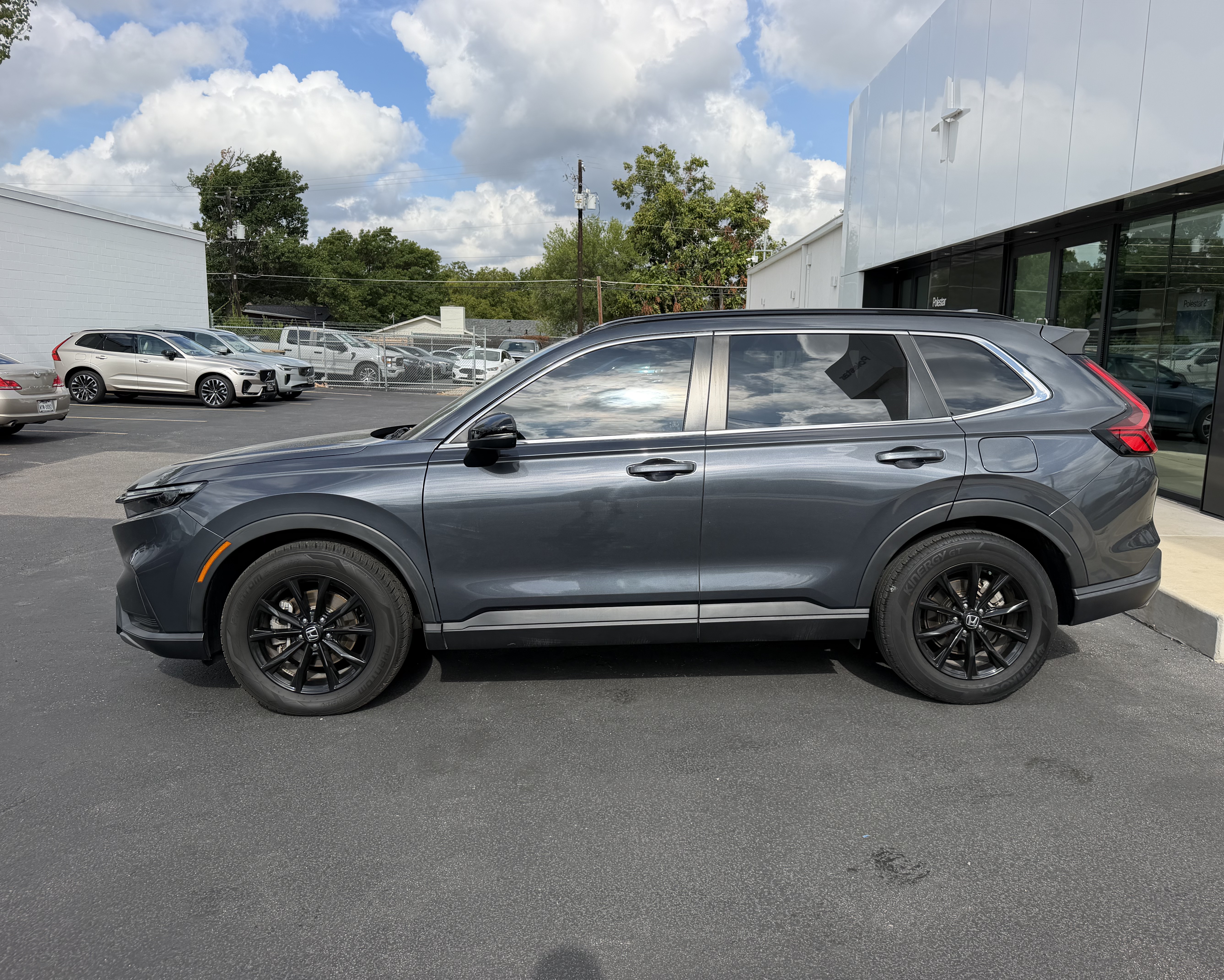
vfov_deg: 56.8
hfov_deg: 68.1
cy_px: 490
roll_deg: -0.8
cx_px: 624
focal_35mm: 25
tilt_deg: -9.0
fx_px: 906
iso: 80
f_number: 1.78
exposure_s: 1/3425
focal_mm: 6.76
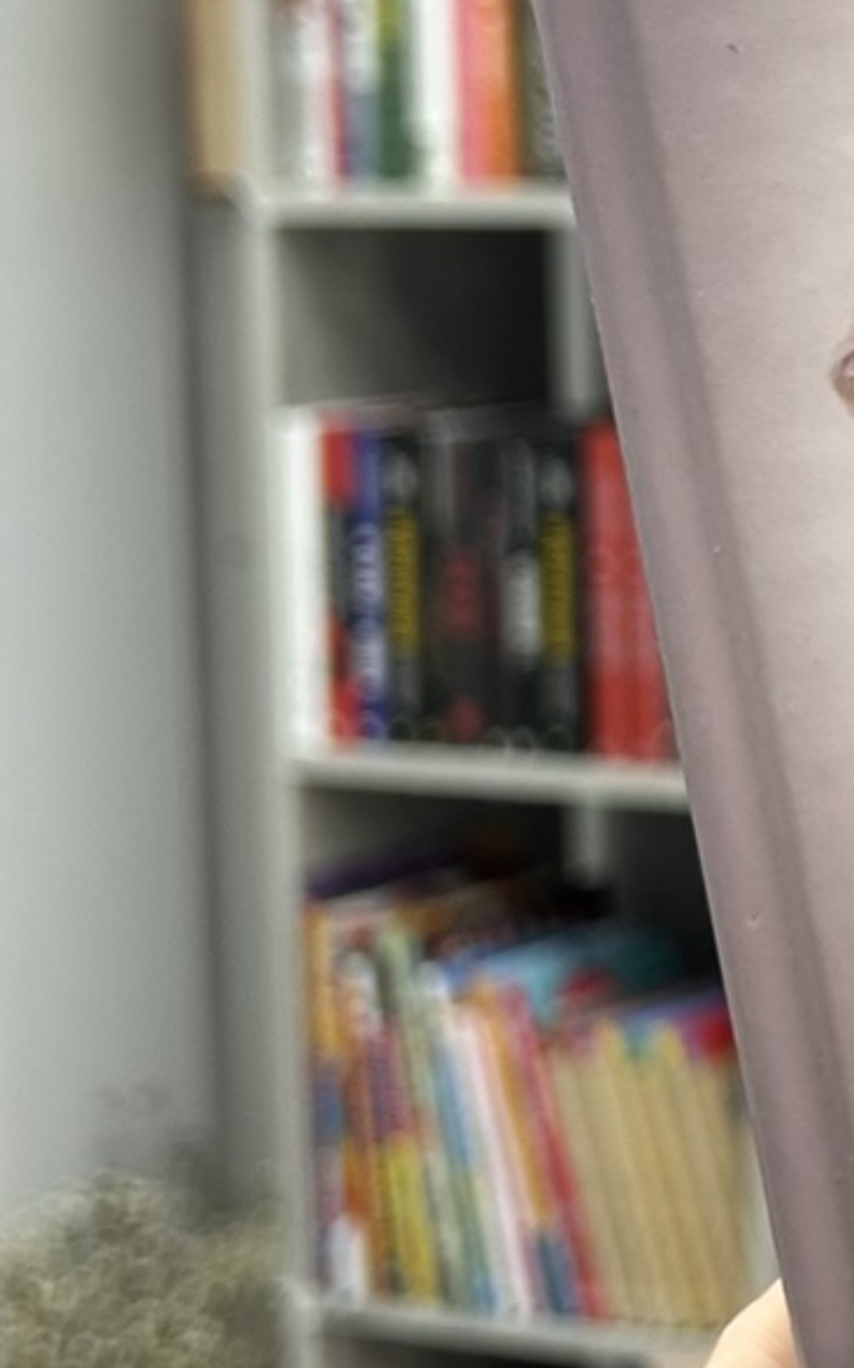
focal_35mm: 96
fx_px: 3578
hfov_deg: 12.4
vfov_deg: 21.6
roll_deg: +1.3
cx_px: 1557
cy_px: 484
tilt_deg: -4.7
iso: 64
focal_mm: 5.7
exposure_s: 1/100
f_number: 1.5
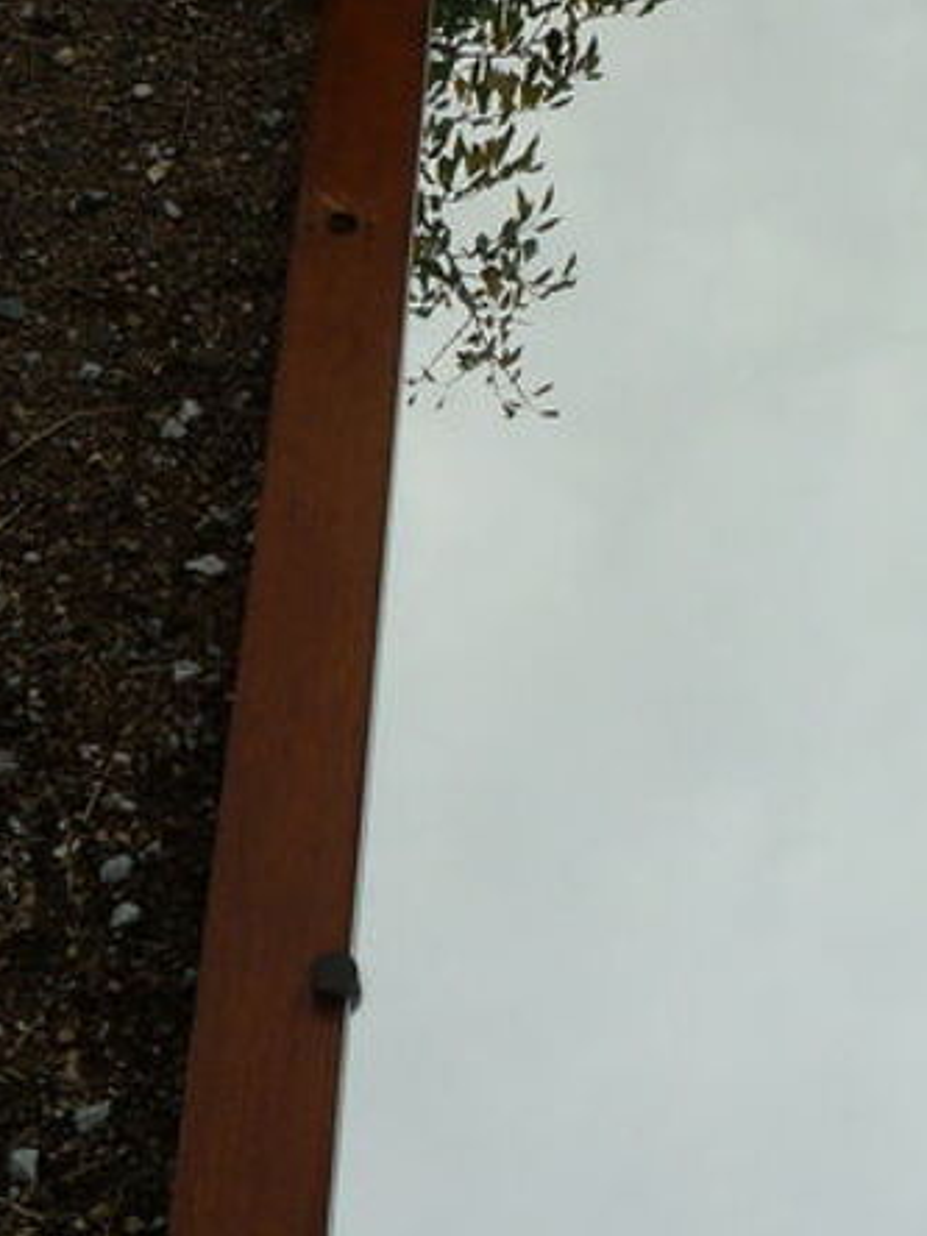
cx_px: 877
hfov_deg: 16.2
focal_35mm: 90
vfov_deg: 21.7
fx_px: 3214
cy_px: 511
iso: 100
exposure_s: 1/400
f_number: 4
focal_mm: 5.2
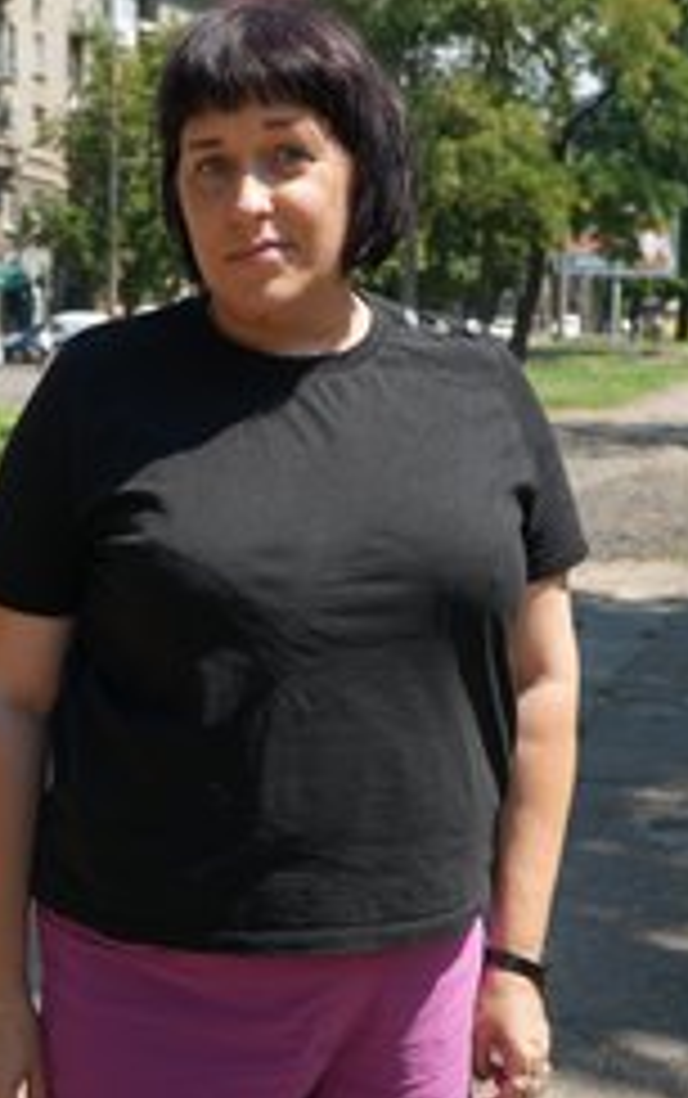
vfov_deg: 31.5
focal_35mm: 65
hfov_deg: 20.0
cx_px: 202
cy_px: 518
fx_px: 1945
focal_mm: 26
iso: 100
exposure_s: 1/500
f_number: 4.5
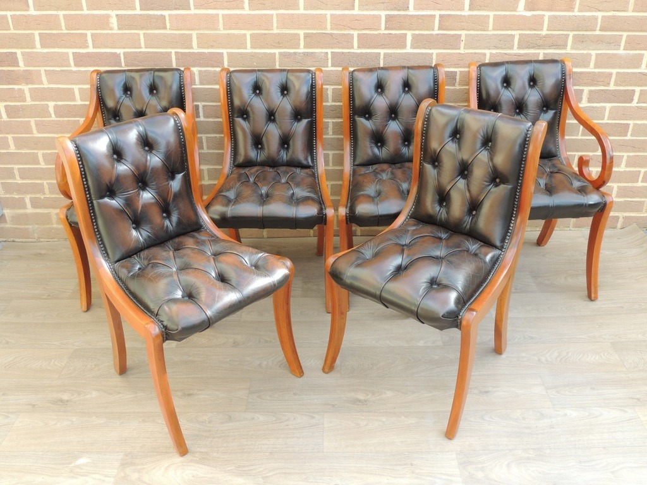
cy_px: 242
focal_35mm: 33
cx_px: 324
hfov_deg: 55.4
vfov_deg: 42.9
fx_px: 617
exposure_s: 1/100
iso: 100
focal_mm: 5.8
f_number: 3.2
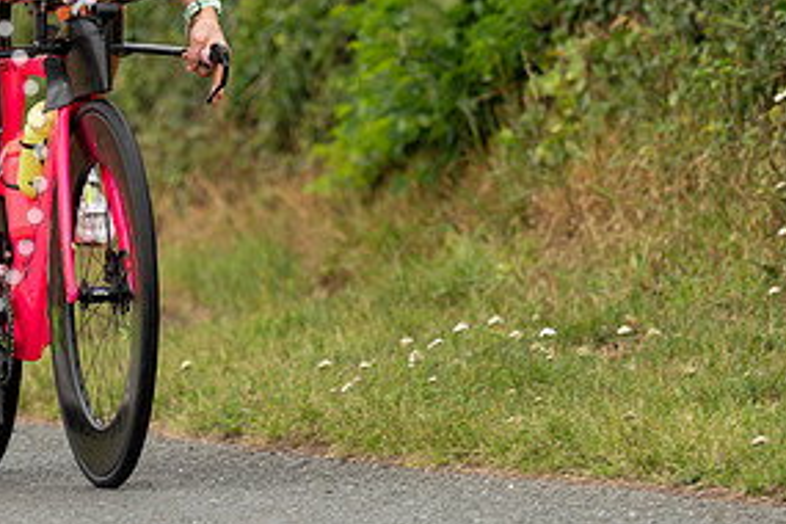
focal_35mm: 455
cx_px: 84
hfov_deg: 4.5
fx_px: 9933
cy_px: -113
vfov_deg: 3.0
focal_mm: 167
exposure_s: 1/400
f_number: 3.2
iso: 320
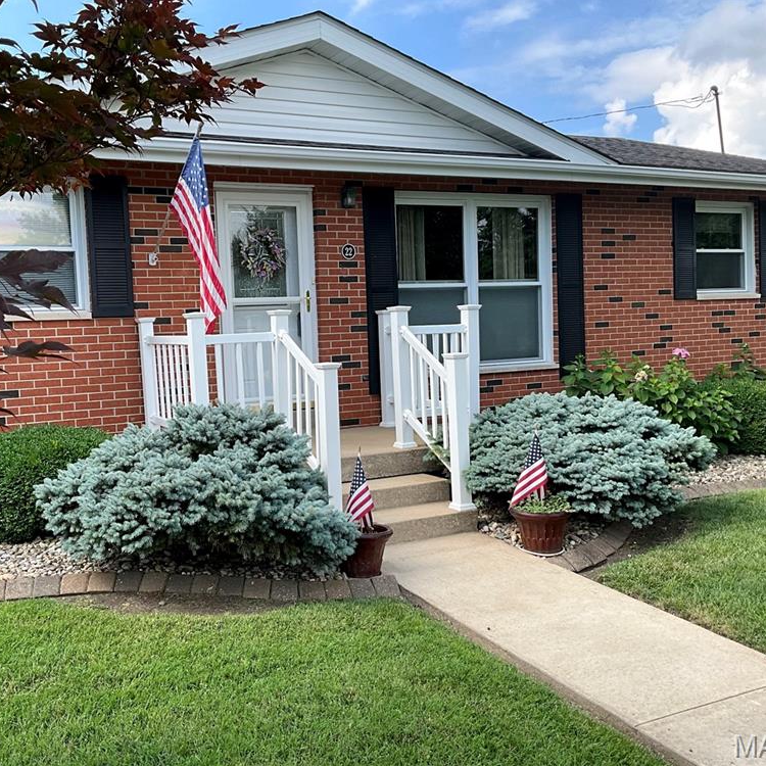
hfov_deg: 47.0
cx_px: 313
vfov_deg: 47.2
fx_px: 876
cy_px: 375
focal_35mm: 35
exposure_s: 1/627
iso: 25
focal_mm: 3
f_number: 1.8
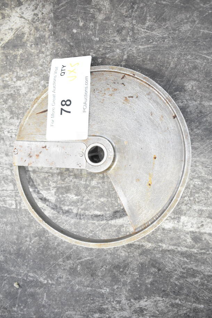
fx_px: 318
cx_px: 106
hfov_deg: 36.9
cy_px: 159
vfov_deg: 53.1
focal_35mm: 36
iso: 1600
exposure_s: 1/80
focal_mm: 24
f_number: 4.5
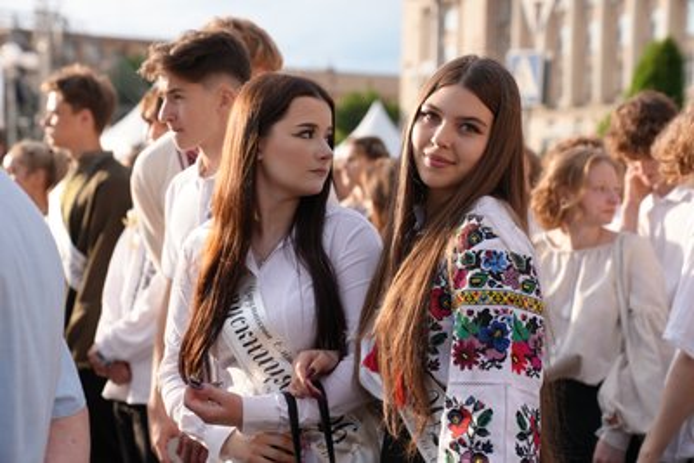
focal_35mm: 70
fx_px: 1350
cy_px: 232
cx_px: 347
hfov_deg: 28.8
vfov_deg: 19.5
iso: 80
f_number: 4
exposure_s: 1/160
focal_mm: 70
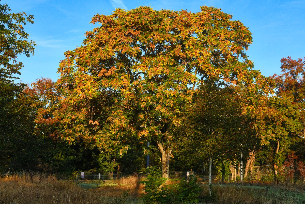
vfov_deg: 27.0
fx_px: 424
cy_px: 102
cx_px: 152
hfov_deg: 39.6
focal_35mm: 50
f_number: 7.1
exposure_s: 1/500
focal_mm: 50
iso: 320
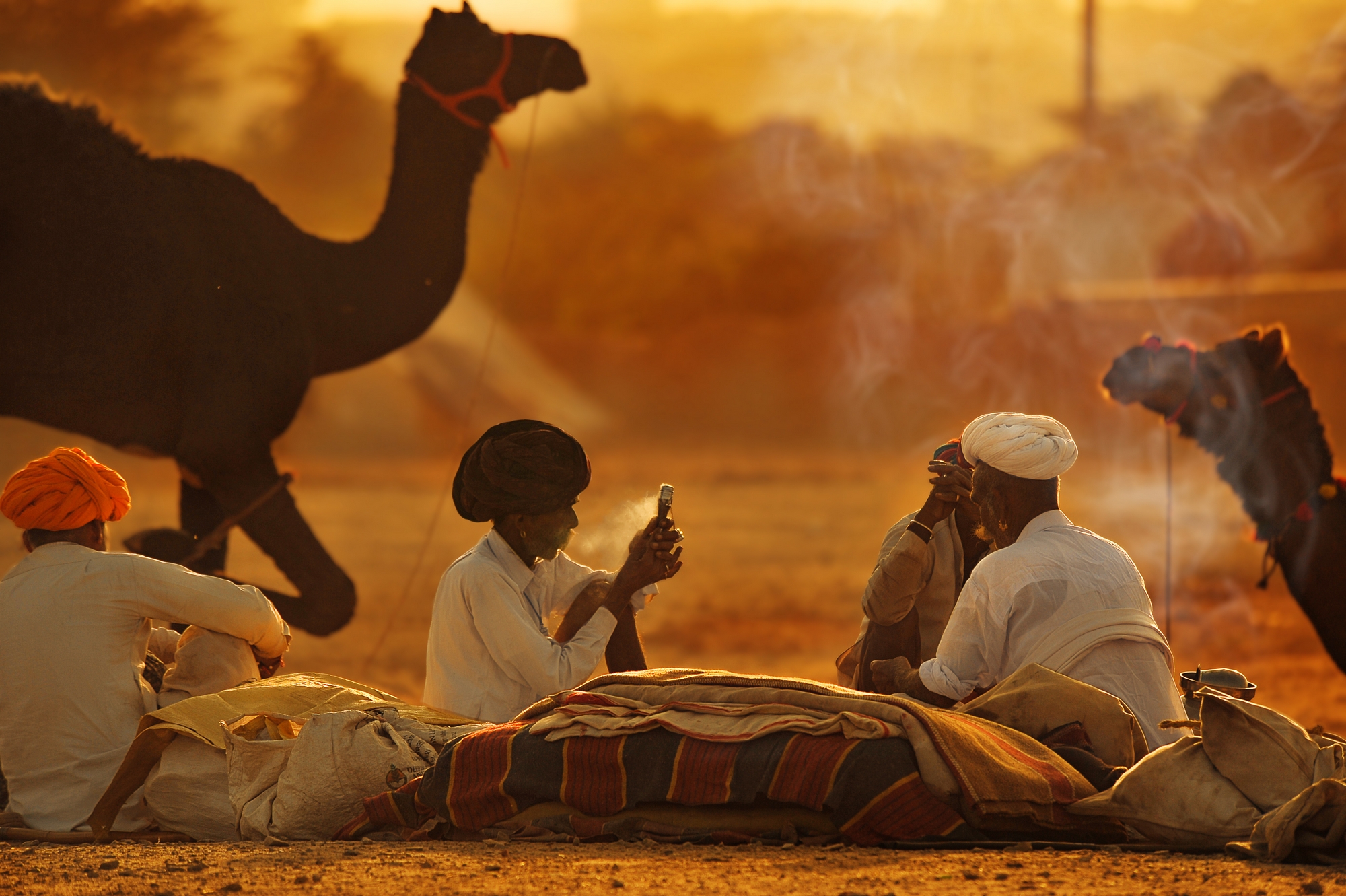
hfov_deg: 6.9
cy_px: 448
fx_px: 11210
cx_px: 673
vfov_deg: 4.6
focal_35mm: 300
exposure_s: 1/1600
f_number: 5.3
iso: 200
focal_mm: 300
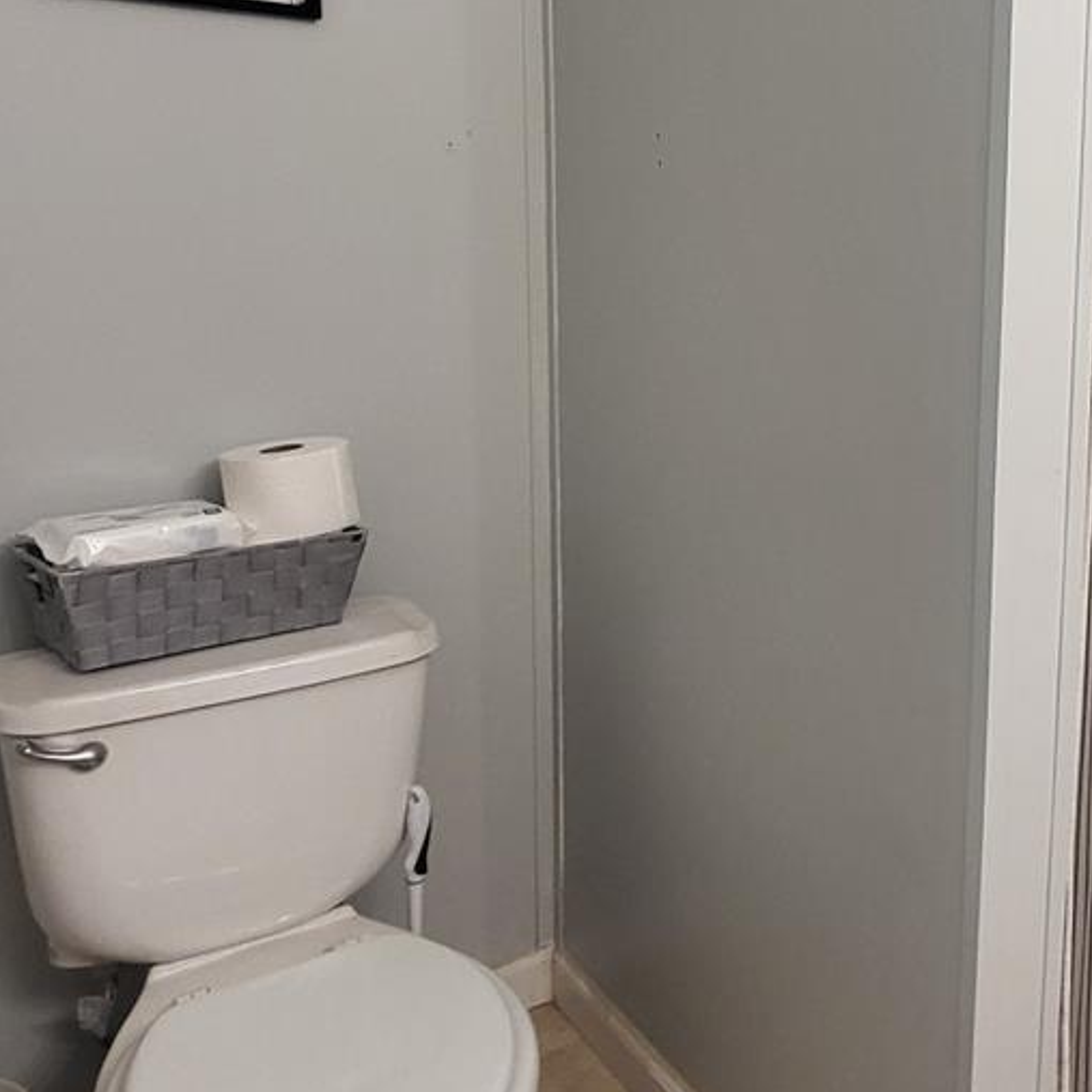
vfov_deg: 47.7
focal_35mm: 34
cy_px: 370
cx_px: 1140
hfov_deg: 40.9
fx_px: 1213
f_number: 2.2
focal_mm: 1.74
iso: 320
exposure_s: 1/60
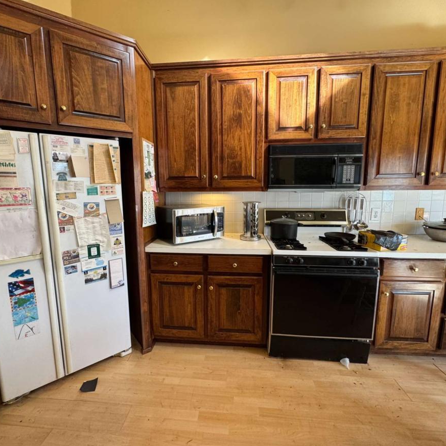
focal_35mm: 17
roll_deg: +0.4
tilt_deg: -8.8
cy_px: 219
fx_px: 248
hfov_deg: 83.9
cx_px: 211
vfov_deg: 84.0
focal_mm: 2.22
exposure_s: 1/60
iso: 160
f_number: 2.2
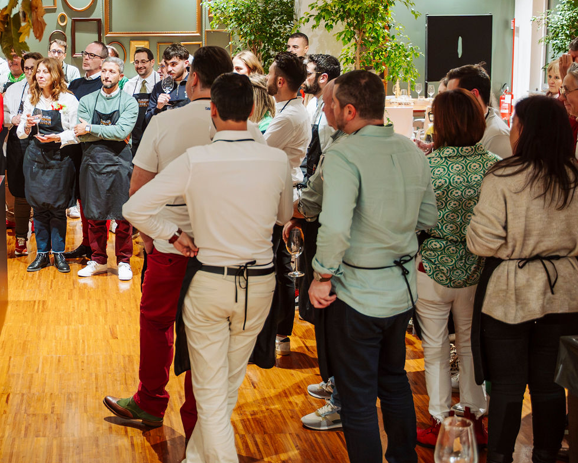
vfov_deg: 25.7
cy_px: 174
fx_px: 1009
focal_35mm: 59
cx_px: 94
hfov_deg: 30.9
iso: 5000
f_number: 2.8
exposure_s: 1/200
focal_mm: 30
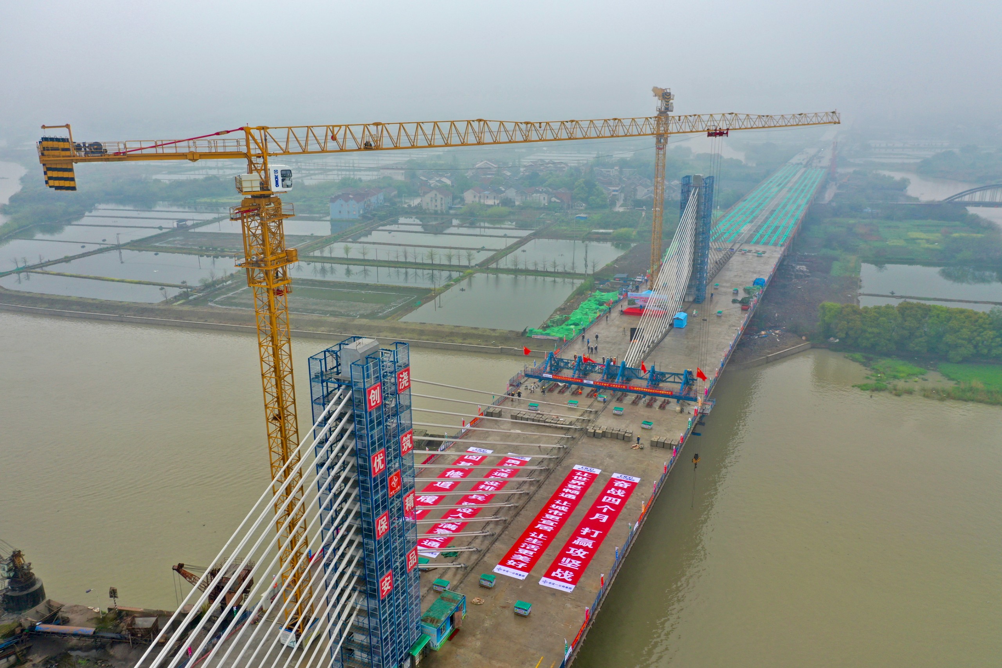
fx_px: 779
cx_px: 501
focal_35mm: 28
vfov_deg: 46.4
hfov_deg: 65.5
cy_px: 334
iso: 100
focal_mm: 10.26
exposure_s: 1/200
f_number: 4
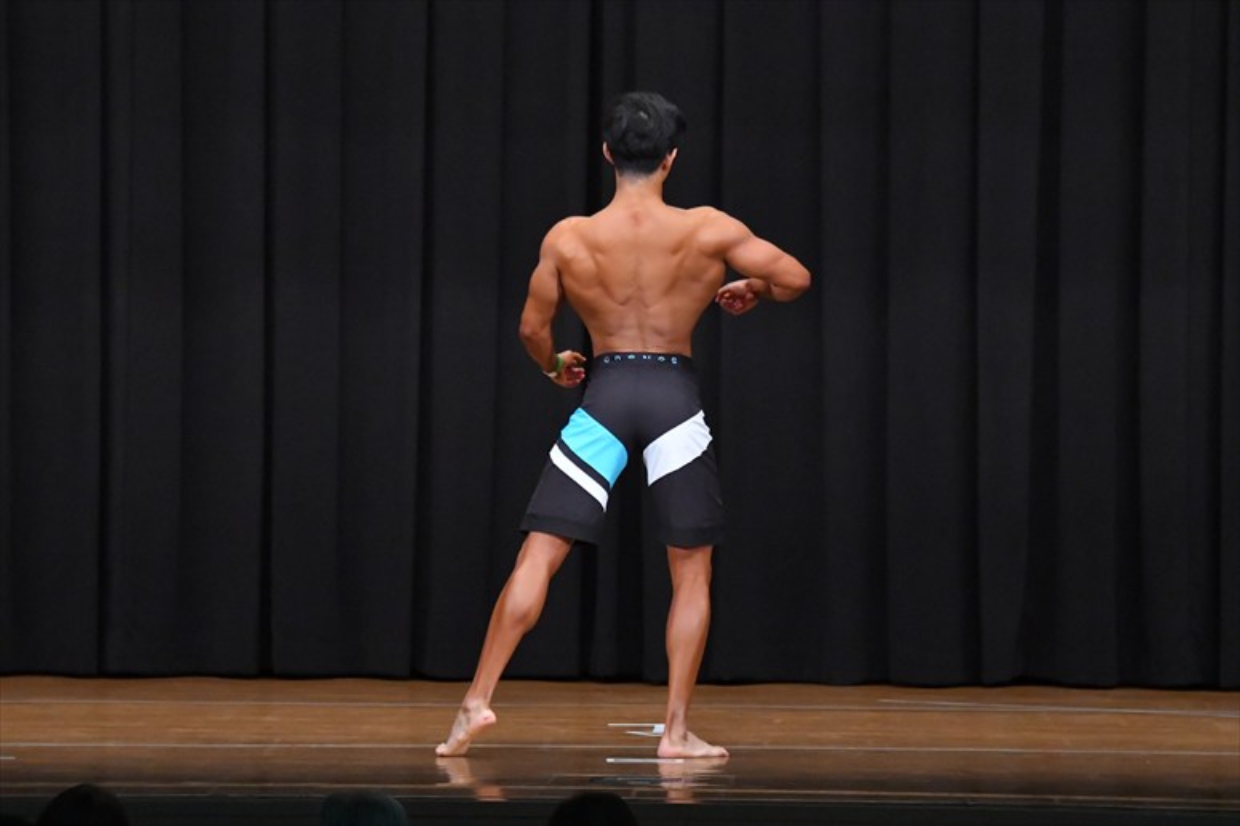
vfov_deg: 6.8
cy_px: 413
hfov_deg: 10.2
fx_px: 6954
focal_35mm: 202
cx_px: 620
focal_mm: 135
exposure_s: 1/400
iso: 8000
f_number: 5.6
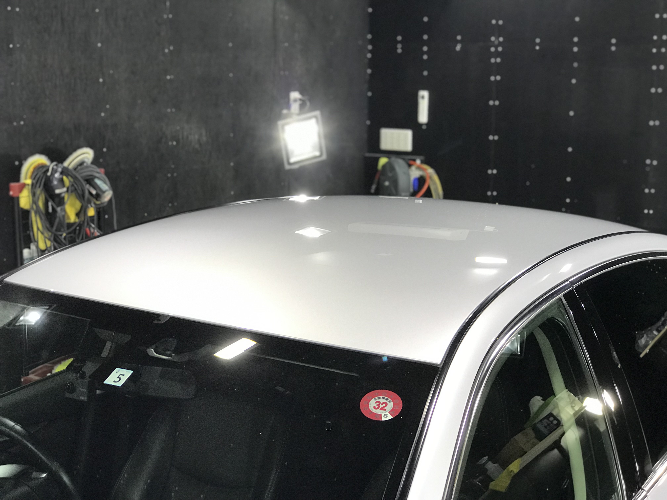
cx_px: 334
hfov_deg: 33.8
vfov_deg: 25.7
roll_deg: +0.2
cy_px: 250
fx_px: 1098
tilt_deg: -11.8
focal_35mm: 57
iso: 125
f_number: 2.8
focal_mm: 6.6
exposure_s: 1/60
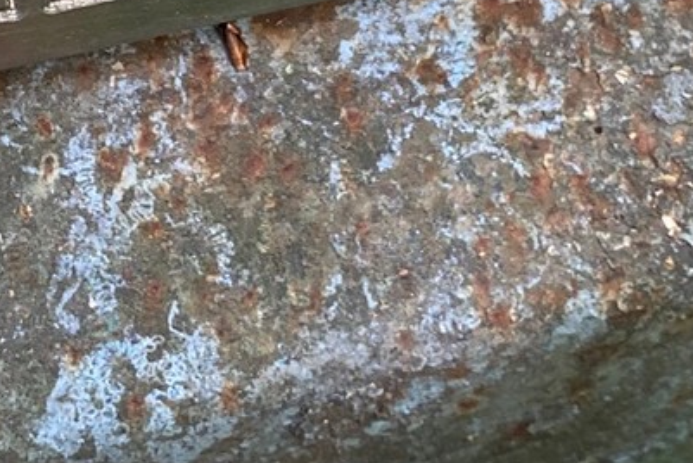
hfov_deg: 20.9
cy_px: -226
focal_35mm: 97
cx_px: 230
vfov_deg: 13.3
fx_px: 1869
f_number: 1.8
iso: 125
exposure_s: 1/121
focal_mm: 4.25
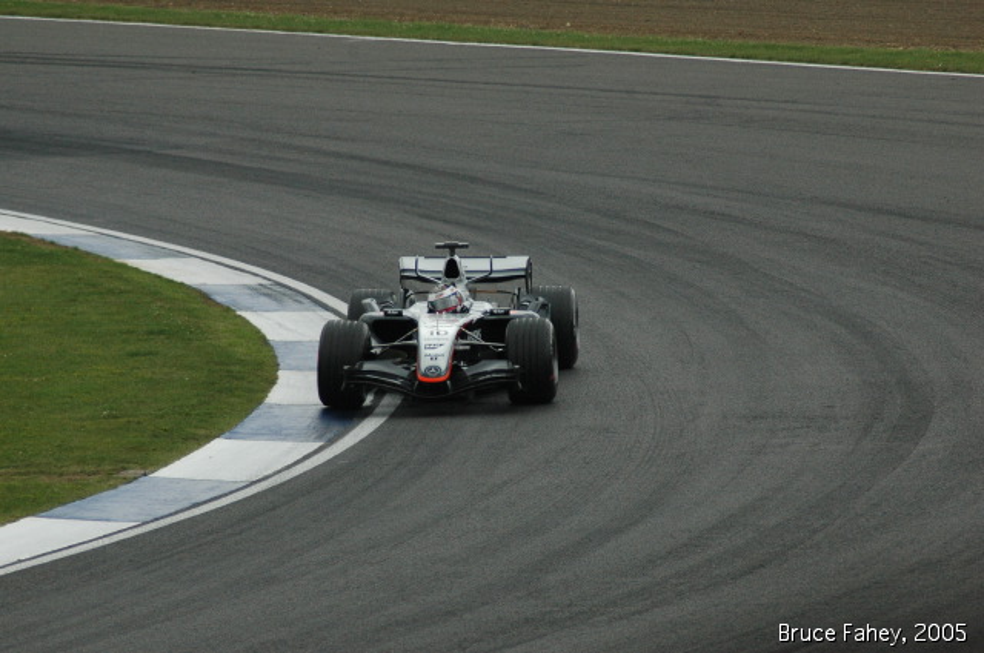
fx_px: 12284
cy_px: 326
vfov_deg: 3.0
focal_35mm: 450
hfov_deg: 4.6
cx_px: 492
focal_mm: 300
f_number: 7.1
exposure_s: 1/2500
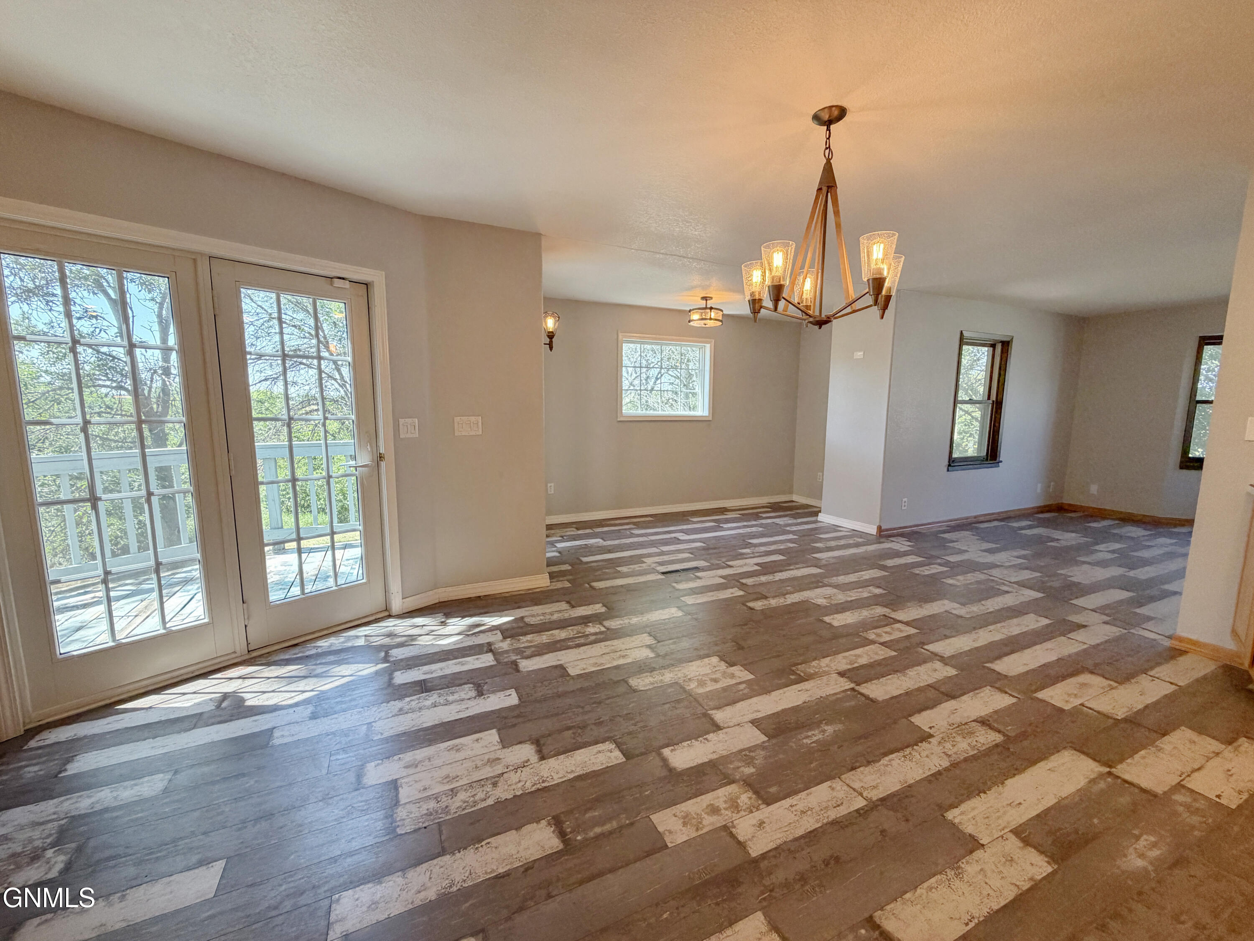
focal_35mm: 14
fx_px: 507
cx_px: 627
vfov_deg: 85.7
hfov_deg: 102.1
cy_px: 470
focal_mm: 2.22
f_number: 2.2
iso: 250
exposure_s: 1/120
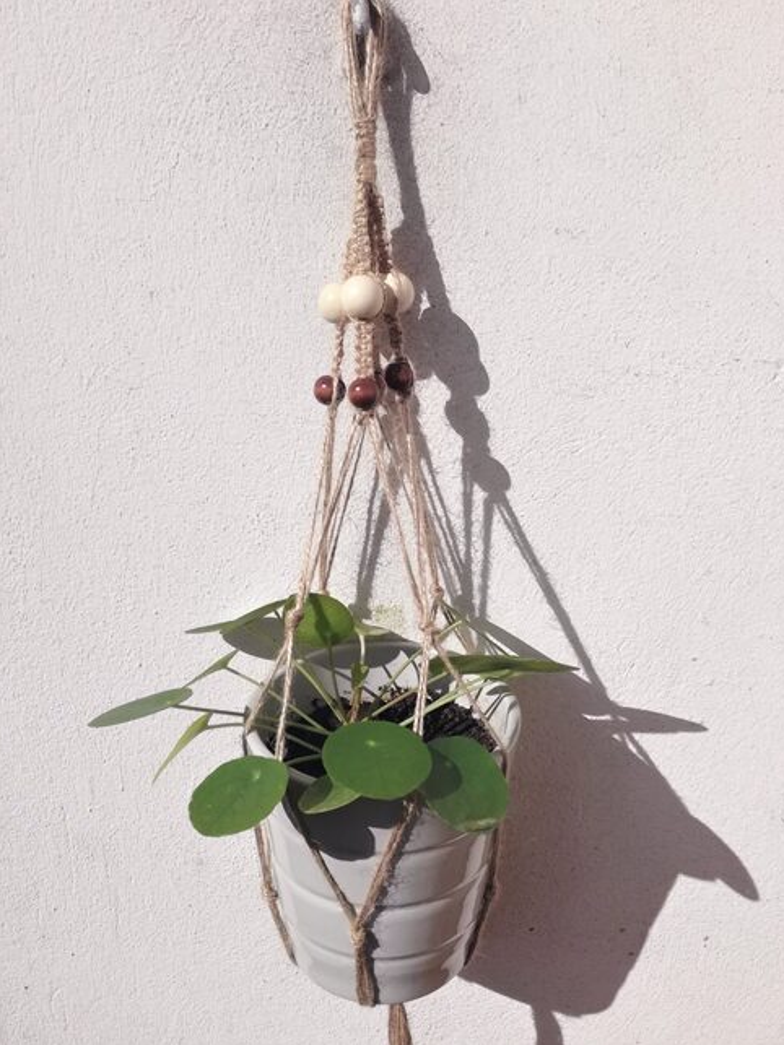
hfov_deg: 49.7
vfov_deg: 63.5
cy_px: 514
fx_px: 846
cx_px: 392
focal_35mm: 28
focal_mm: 3.79
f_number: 2
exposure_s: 1/2469
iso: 50
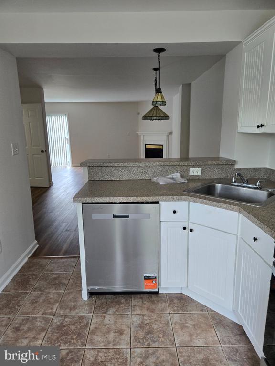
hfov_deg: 58.9
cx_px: 138
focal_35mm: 23
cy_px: 183
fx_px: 244
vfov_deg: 73.9
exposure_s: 1/120
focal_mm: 5.4
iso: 125
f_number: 1.8
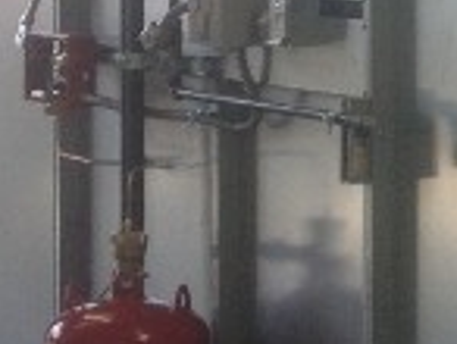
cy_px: -19
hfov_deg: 8.1
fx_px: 3160
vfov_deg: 6.2
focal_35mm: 239
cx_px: 732
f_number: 2.4
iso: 80
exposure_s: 1/120
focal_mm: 4.28
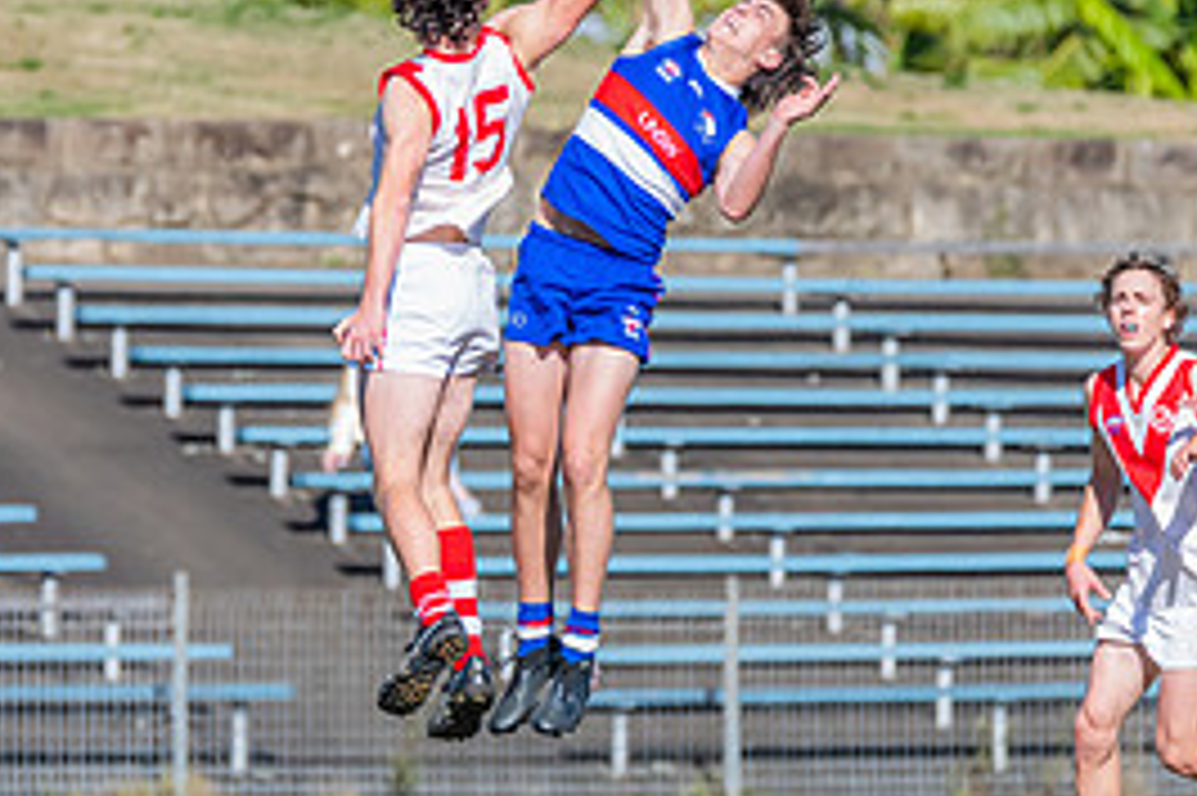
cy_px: 349
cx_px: 378
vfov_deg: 1.3
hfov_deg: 1.9
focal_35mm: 1091
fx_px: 36252
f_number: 9
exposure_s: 1/1600
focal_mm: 500
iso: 800
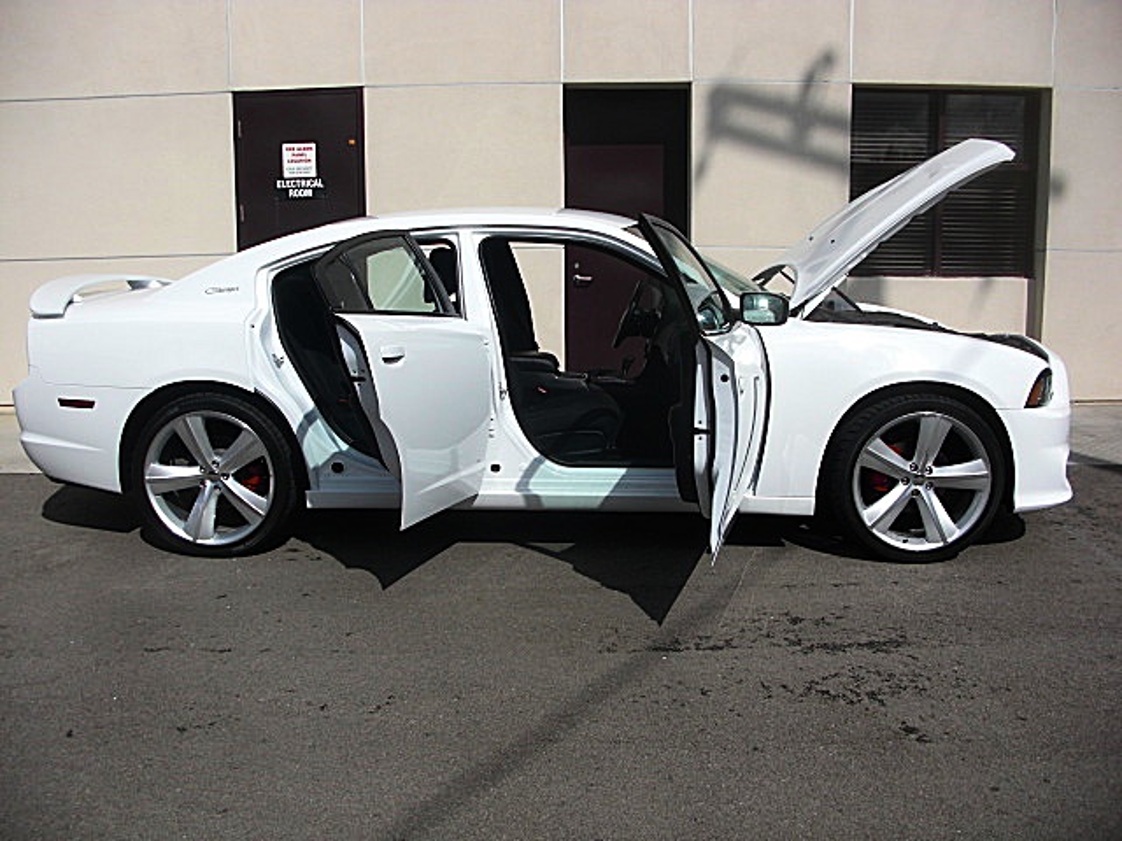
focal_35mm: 36
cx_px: 561
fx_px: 1167
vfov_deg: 39.7
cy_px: 420
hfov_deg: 51.4
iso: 50
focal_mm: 6.3
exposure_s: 1/320
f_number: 7.9
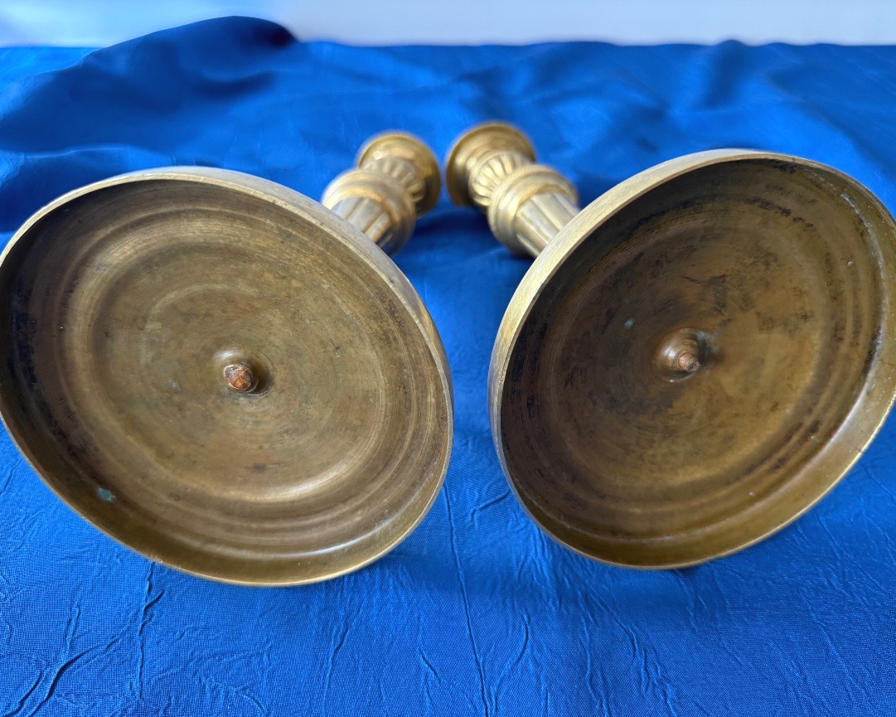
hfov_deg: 66.0
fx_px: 690
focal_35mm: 26
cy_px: 347
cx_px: 464
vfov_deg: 54.9
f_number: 1.78
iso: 320
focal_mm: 6.76
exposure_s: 1/60
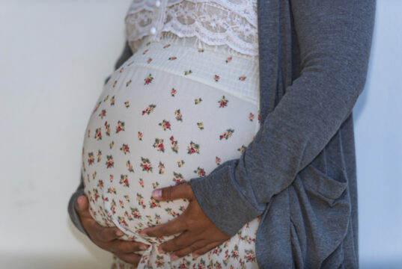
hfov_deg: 10.3
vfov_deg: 6.9
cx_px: 201
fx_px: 2237
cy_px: 134
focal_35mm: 200
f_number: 2.8
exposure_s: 1/320
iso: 100
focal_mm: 200
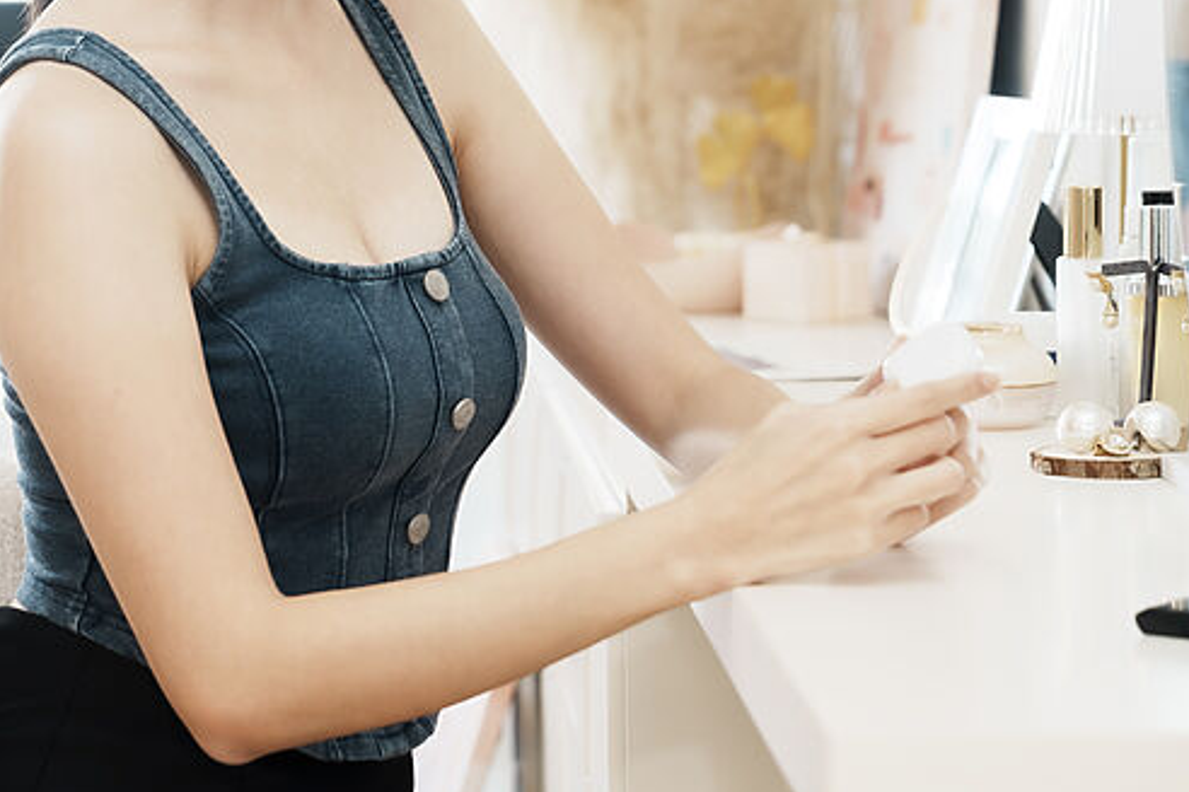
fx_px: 4128
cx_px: 169
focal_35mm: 125
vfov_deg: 10.9
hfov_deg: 16.2
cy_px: 120
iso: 1000
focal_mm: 70
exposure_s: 1/60
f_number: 4
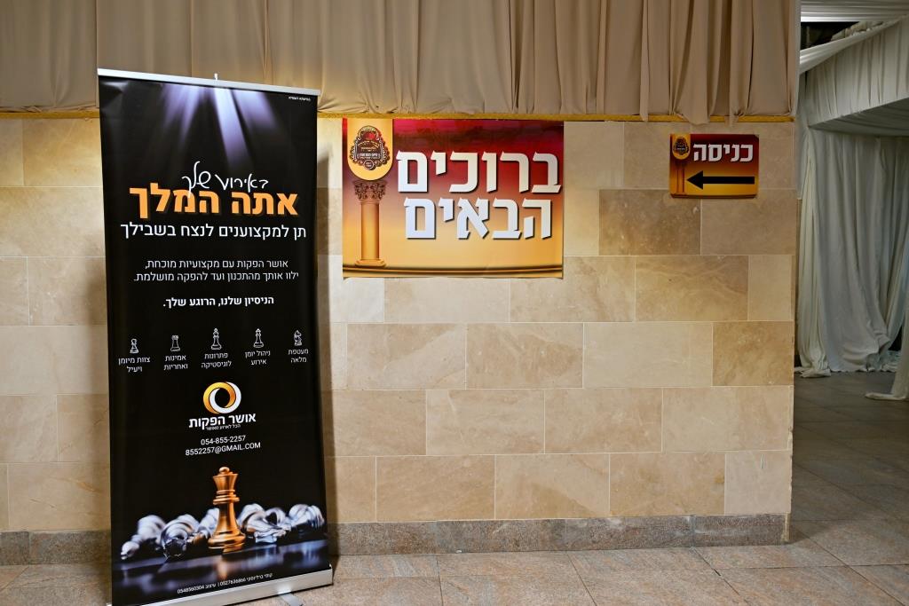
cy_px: 303
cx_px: 454
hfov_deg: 57.2
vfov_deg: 40.0
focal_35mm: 33
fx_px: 833
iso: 200
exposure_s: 1/100
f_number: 4
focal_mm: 33
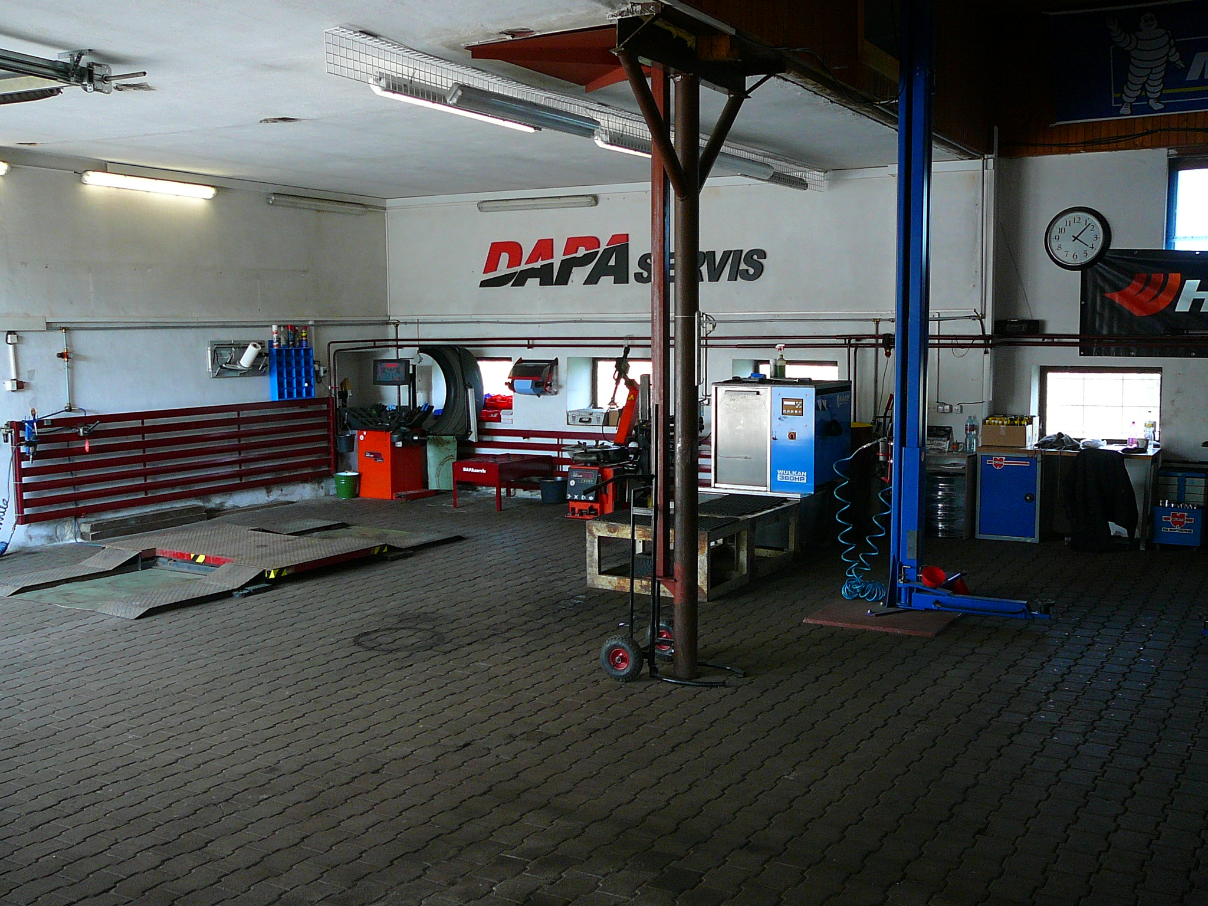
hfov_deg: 52.6
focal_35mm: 35
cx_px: 604
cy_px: 453
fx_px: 1221
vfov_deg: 40.7
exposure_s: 1/50
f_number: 2.8
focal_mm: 5.2
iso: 100
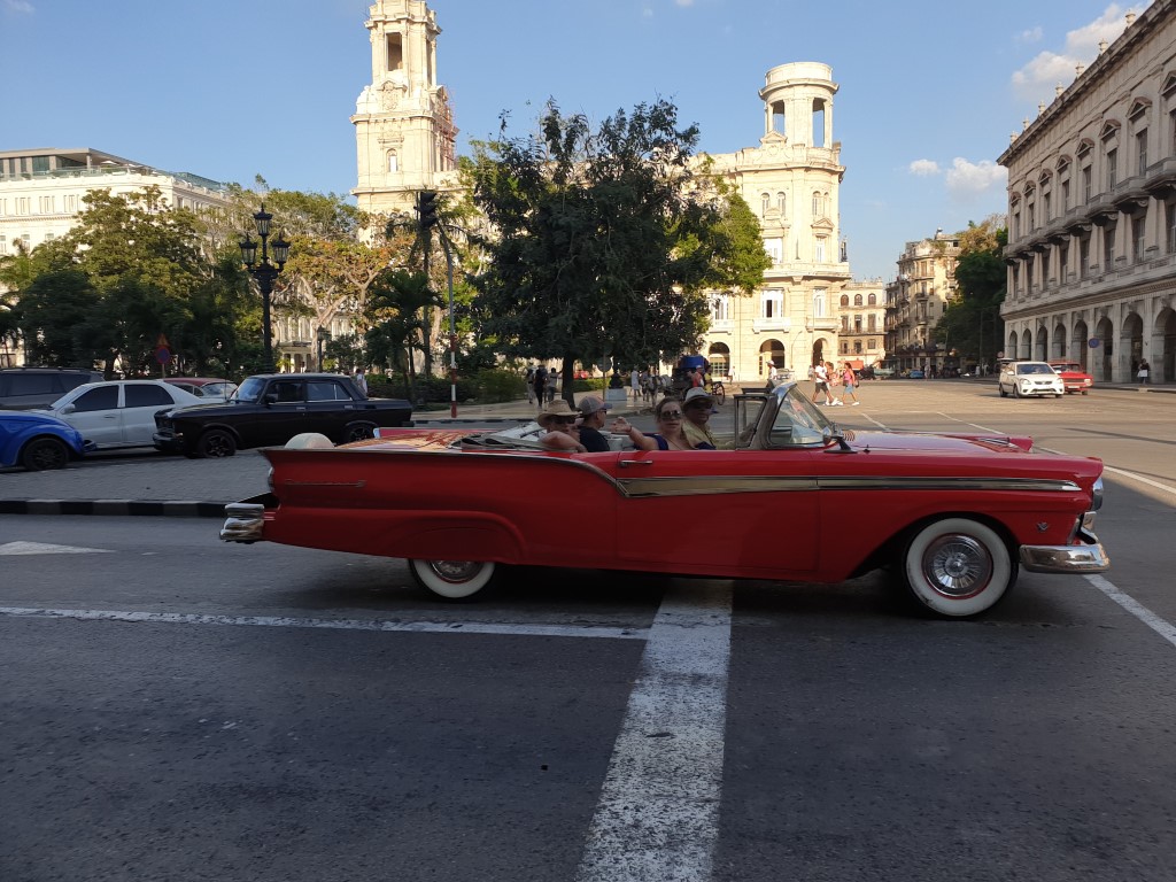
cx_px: 588
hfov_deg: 67.3
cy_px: 441
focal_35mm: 26
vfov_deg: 53.1
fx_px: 883
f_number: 2.4
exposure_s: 1/1176
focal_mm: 4.3
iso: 50
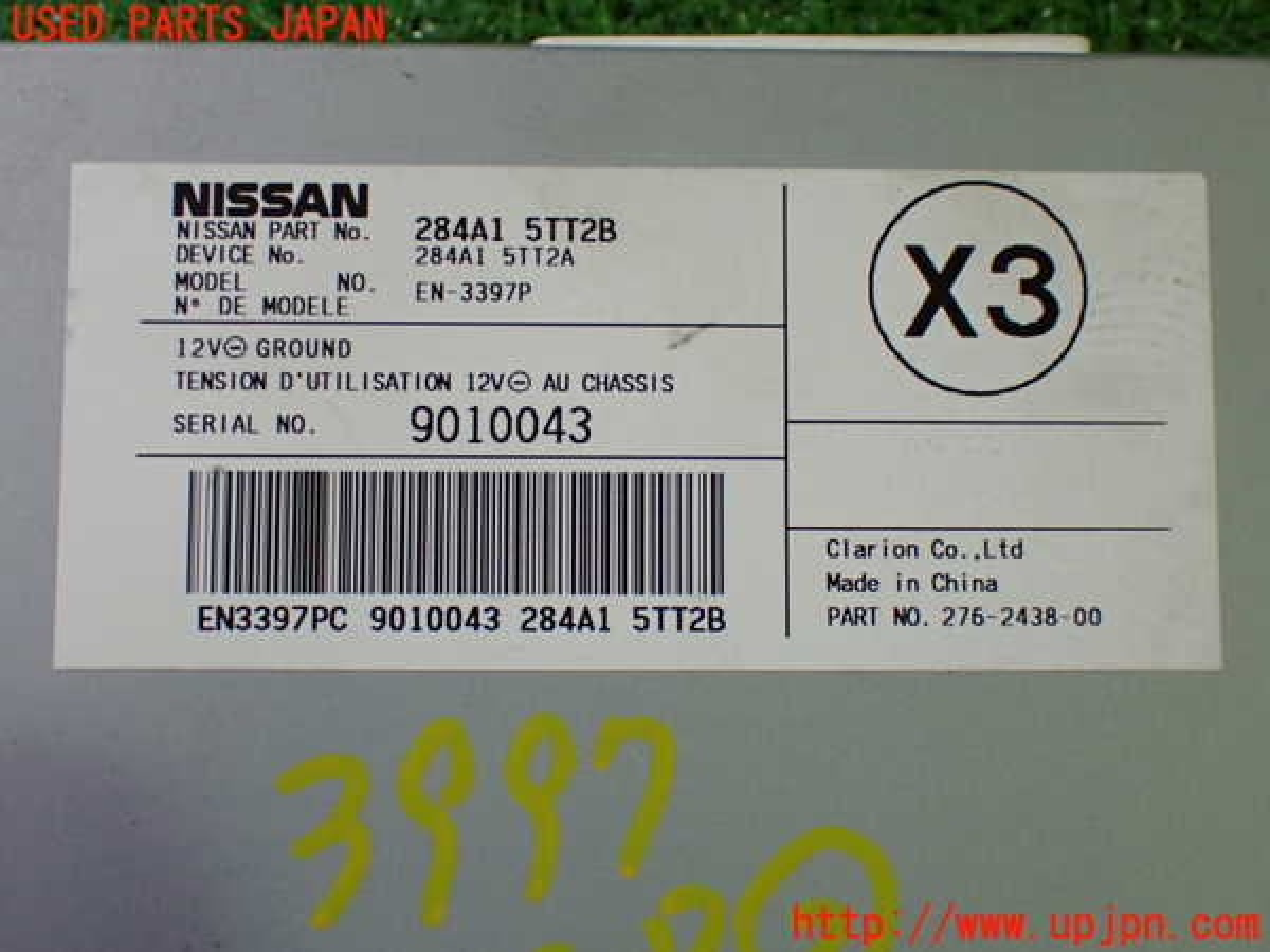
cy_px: 476
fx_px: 1834
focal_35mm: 50
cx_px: 635
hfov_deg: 38.2
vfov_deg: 29.1
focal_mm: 9.01
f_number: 3.2
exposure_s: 1/125
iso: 800
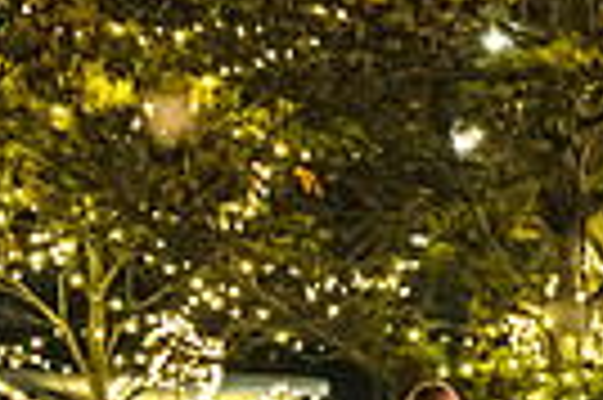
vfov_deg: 3.6
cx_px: 824
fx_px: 6391
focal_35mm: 382
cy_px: 362
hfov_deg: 5.4
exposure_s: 1/320
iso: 6400
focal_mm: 88
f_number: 2.8
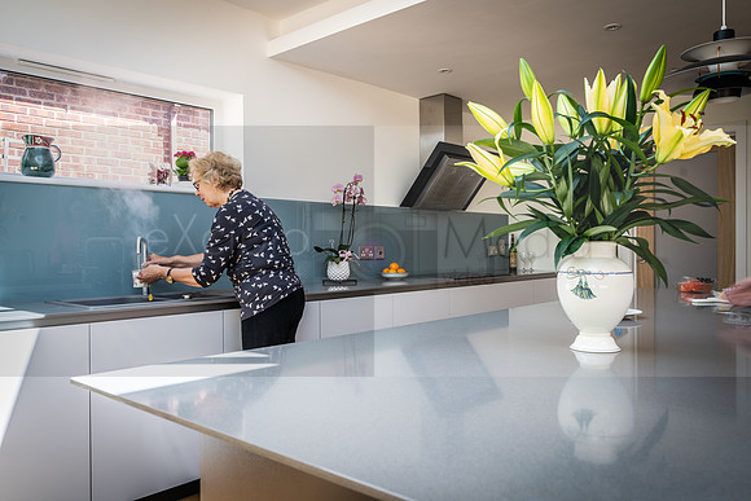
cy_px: 250
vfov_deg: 46.4
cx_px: 376
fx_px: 584
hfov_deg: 65.5
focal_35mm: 28
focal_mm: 28
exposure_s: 1/15
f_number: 7.1
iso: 100
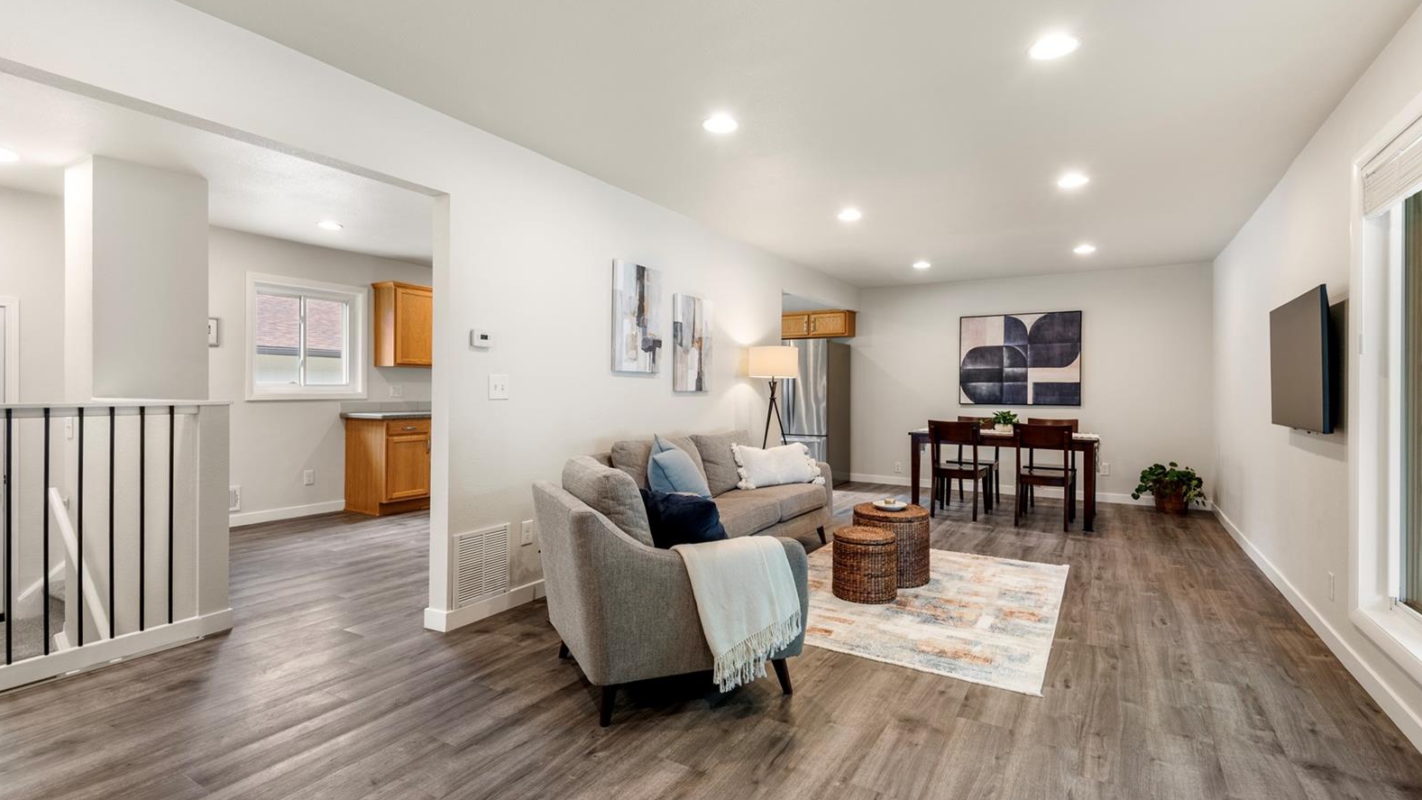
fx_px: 641
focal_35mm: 17
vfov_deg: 63.9
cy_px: 399
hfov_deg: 95.9
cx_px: 711
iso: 250
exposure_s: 1/15
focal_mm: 16
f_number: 11
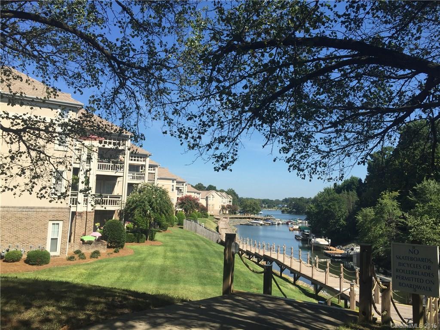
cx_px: 220
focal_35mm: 29
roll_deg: -3.2
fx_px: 369
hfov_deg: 61.7
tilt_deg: +6.1
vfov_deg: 48.2
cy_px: 165
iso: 32
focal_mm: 4.15
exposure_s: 1/1721
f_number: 2.2
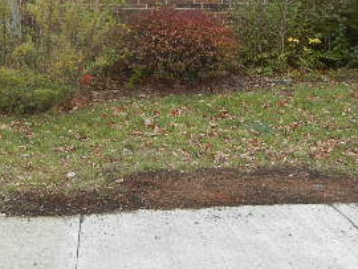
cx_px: 76
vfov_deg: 20.5
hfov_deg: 26.9
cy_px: 45
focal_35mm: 71
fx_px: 735
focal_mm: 5.4
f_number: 3.5
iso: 160
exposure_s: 1/138
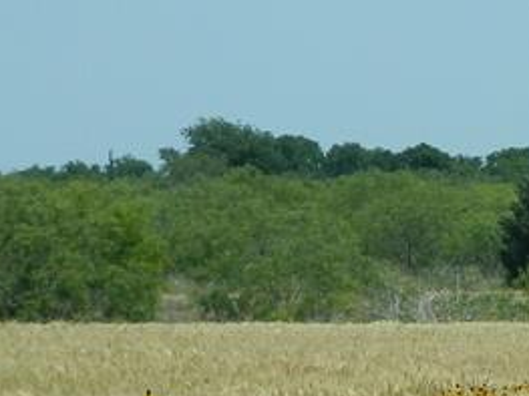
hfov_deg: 3.9
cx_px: 561
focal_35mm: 503
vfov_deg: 3.0
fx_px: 7683
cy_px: 223
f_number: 4.7
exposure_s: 1/800
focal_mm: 23.2
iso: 80
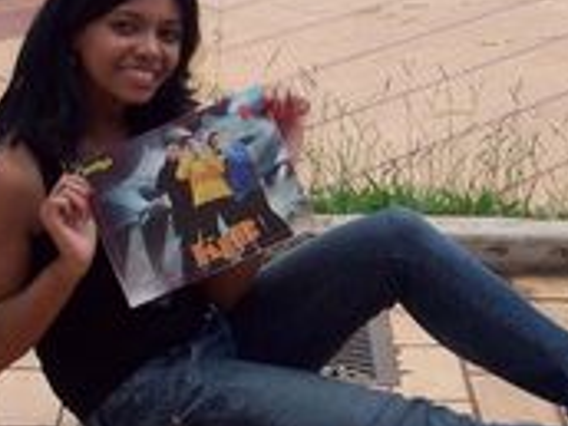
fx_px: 2117
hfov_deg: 15.3
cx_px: 205
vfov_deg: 11.5
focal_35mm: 129
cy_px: 122
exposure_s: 1/297
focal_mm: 6.2
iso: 80
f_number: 5.6
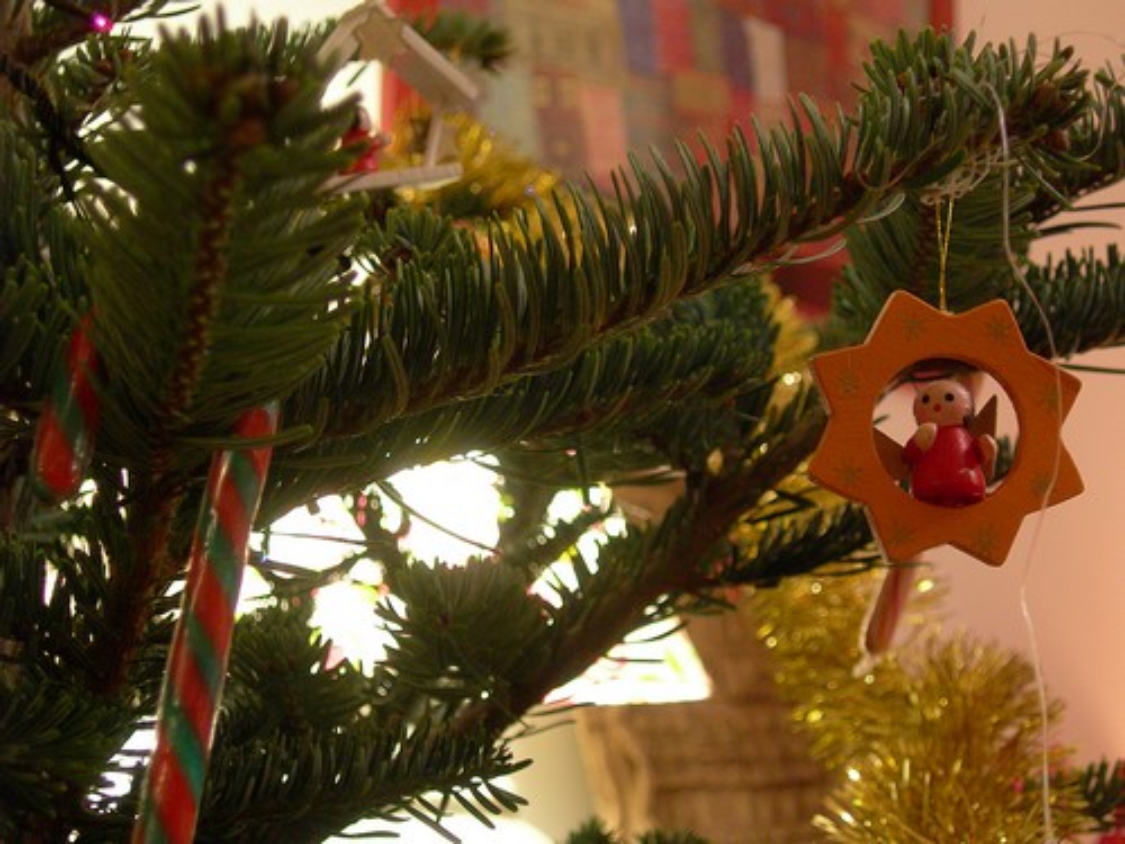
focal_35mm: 72
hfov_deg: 27.0
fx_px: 2340
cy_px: 422
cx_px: 562
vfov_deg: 20.4
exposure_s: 1/2.5
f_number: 3.7
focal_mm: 14.9
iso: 200
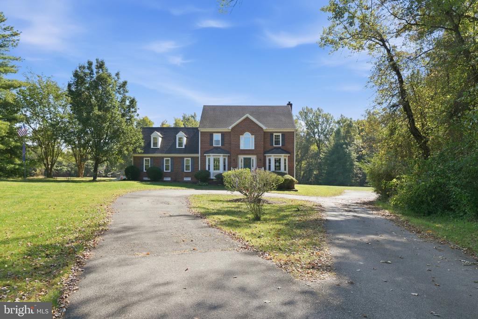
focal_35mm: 23
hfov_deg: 76.1
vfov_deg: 55.1
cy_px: 160
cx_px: 239
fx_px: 305
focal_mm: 23
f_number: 8
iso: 160
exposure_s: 1/100
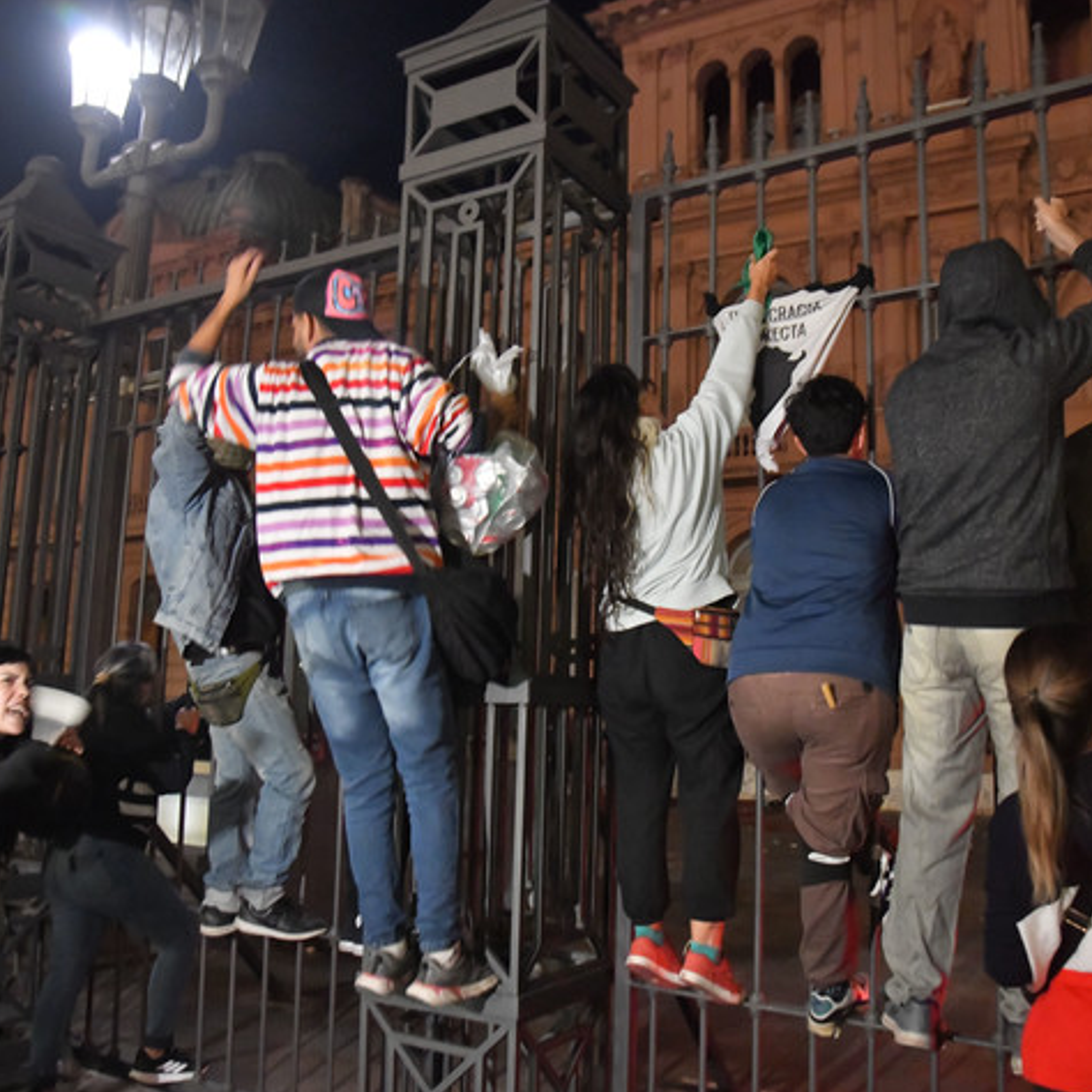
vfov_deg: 52.5
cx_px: 571
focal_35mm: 31
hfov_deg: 52.5
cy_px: 548
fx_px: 1106
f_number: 4
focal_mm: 24
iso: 6400
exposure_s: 1/50
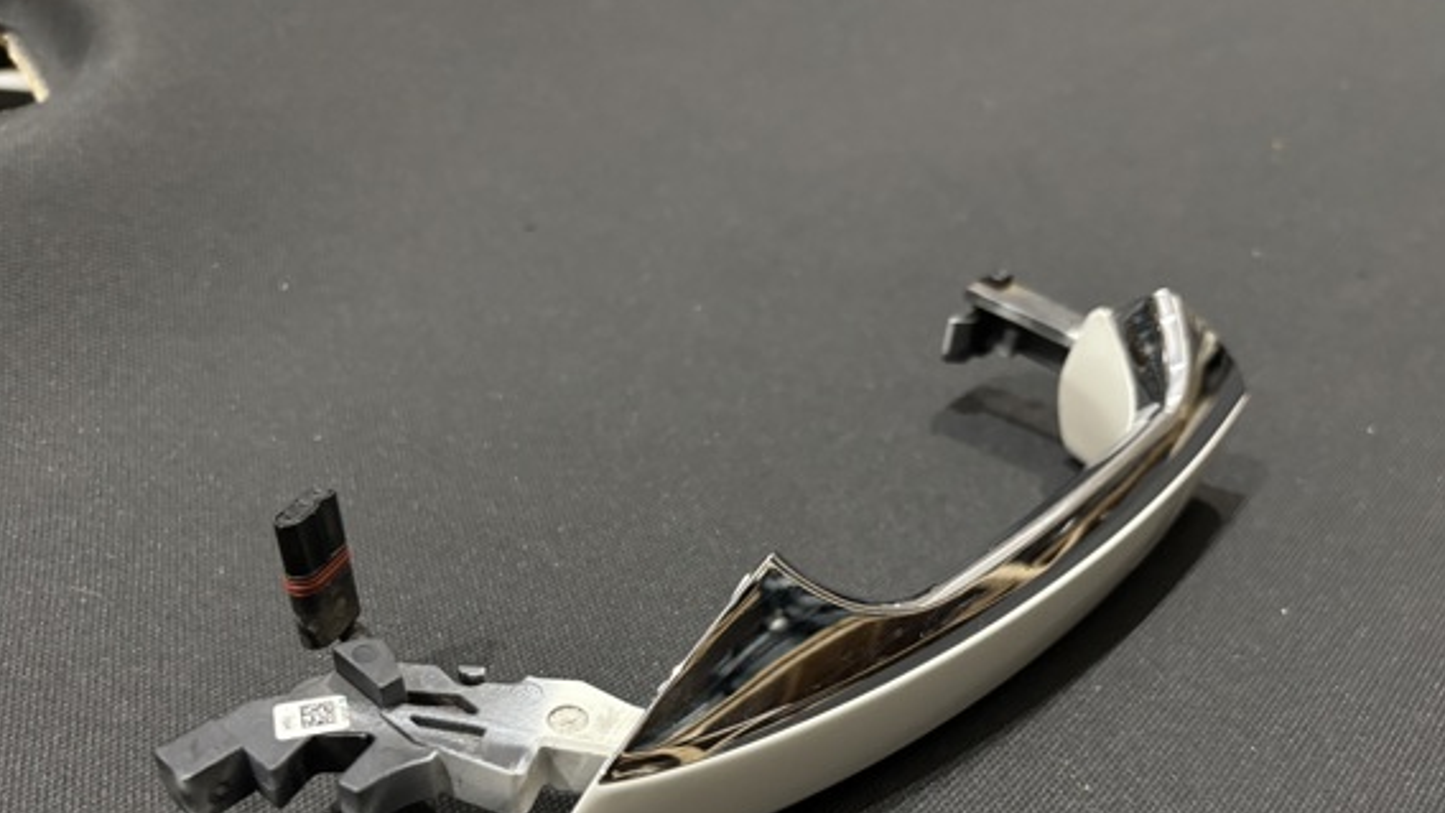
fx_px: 1226
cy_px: 599
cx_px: 762
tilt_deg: -39.0
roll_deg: +0.7
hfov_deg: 61.0
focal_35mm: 32
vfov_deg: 35.9
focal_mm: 5.96
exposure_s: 1/25
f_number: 1.6
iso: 640
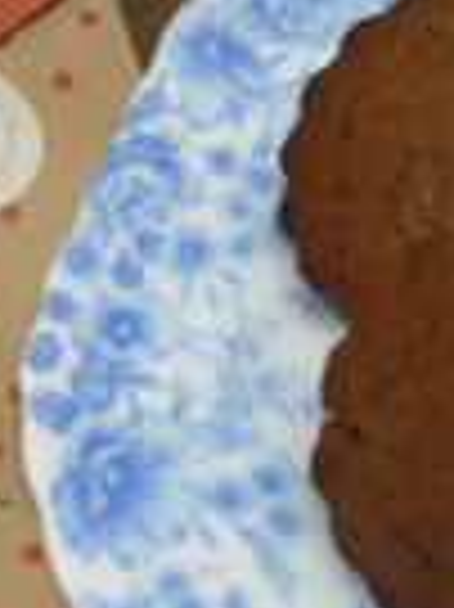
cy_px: 311
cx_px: 360
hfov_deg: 7.9
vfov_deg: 10.6
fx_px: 3275
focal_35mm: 187
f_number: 4.3
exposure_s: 1/8
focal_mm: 10.3
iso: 200
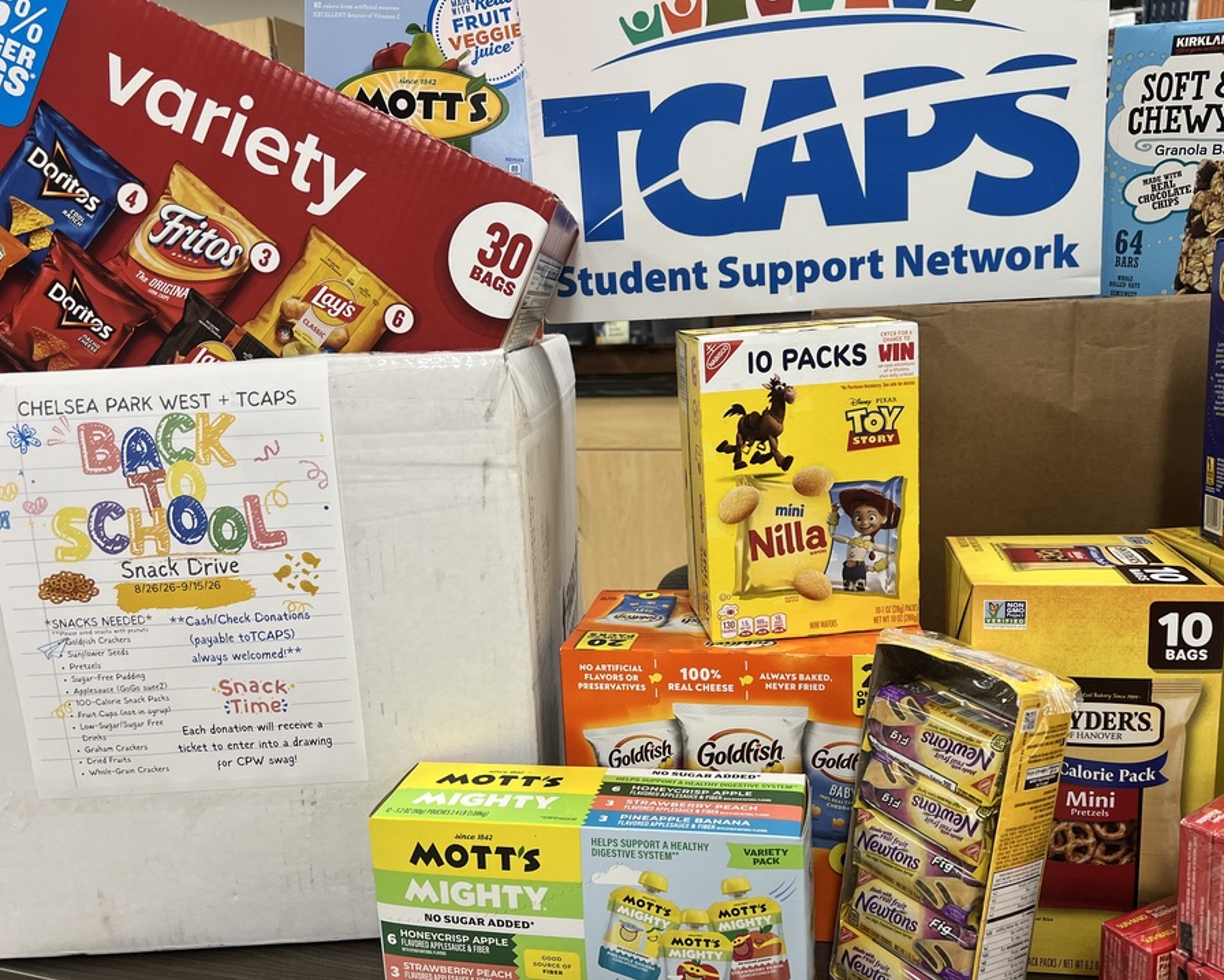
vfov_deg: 50.0
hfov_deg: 60.4
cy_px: 504
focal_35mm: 29
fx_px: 1051
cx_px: 660
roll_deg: +3.2
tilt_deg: -11.0
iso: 64
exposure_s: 1/120
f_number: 1.5
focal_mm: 5.7
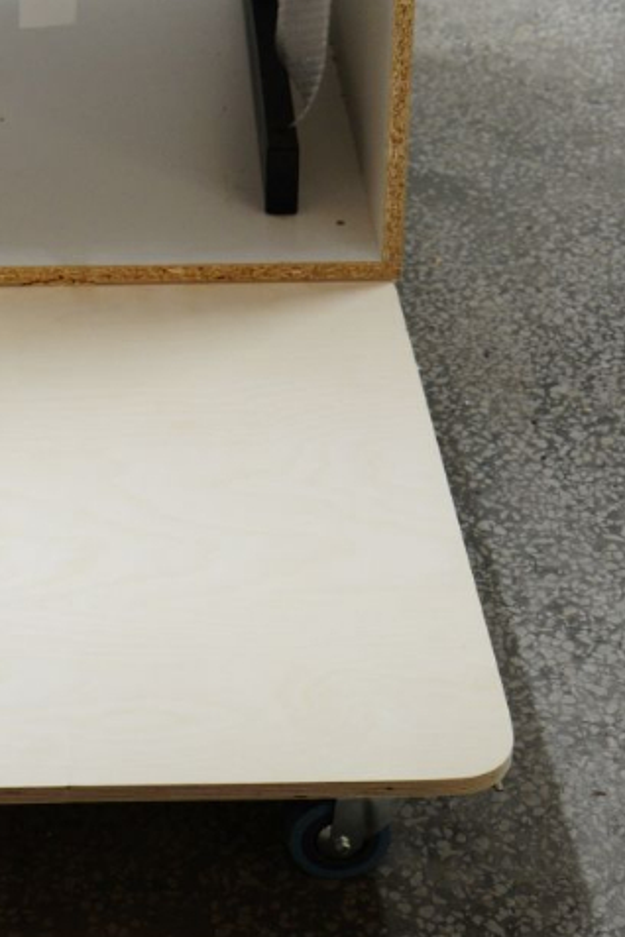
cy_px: -151
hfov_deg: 14.4
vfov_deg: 20.6
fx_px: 2422
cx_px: -26
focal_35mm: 93
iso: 1000
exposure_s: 1/15
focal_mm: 37
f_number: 4
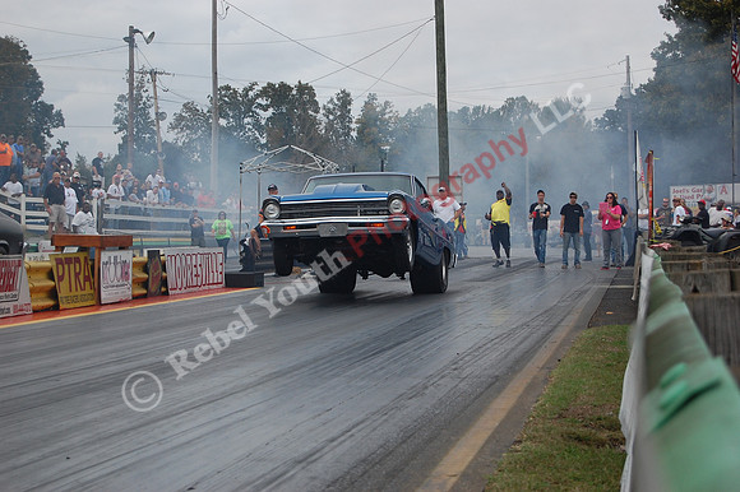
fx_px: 1695
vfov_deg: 16.5
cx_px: 370
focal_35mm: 82
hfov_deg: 24.6
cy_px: 246
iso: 360
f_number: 5.6
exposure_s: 1/1000
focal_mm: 55
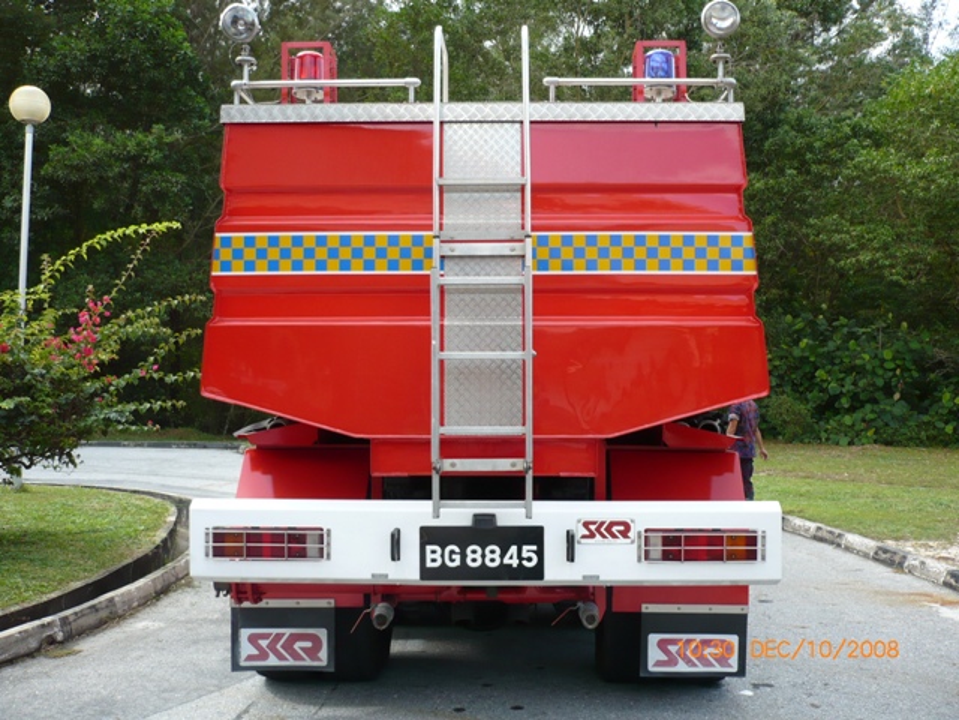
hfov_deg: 52.6
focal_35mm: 35
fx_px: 970
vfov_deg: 40.7
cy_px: 360
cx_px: 480
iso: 100
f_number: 2.8
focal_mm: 5.8
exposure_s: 1/250
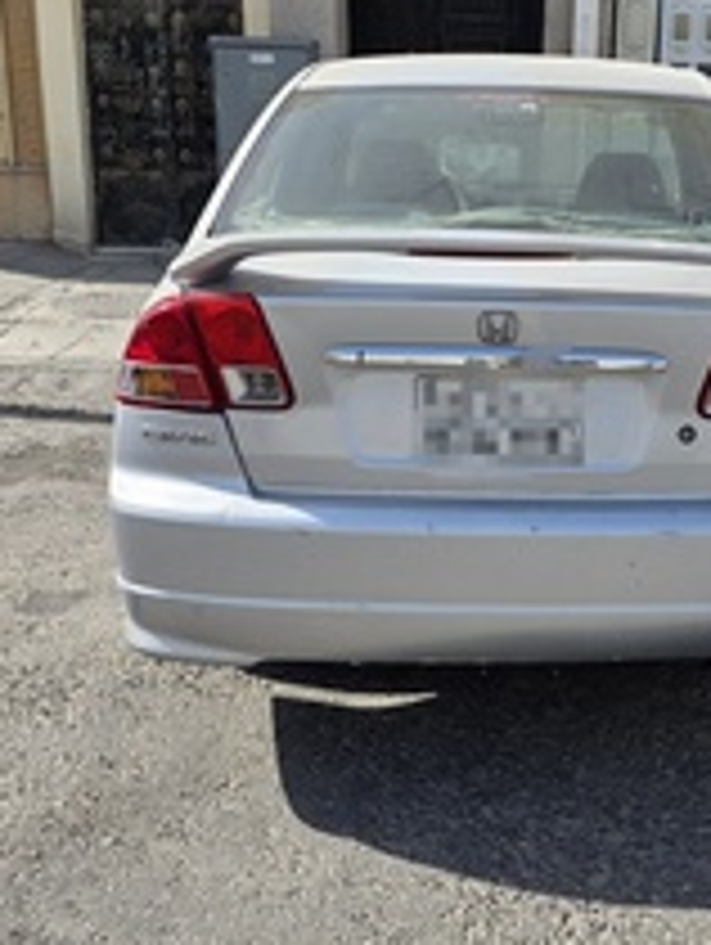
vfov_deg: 38.1
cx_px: 556
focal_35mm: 50
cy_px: 511
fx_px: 1367
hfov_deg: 28.6
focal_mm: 6.3
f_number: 1.7
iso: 80
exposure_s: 1/5000
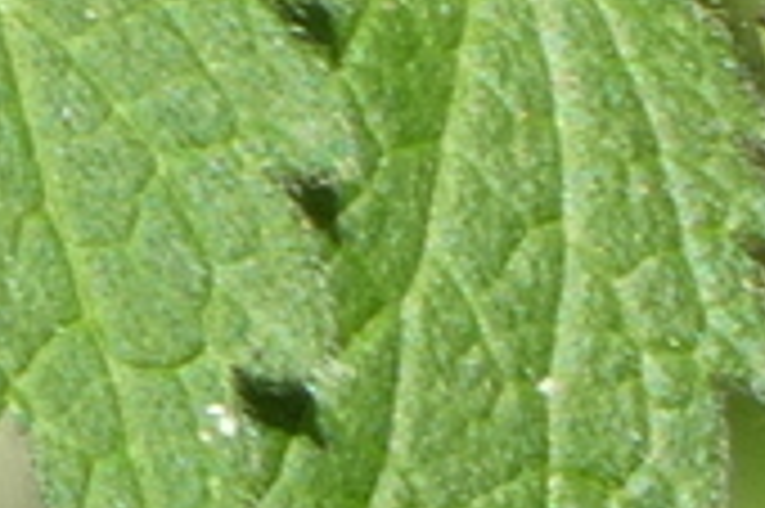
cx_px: -655
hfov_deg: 1.0
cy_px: 387
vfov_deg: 0.7
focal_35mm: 2088
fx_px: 44326
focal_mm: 71.7
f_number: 5.6
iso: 100
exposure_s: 1/80
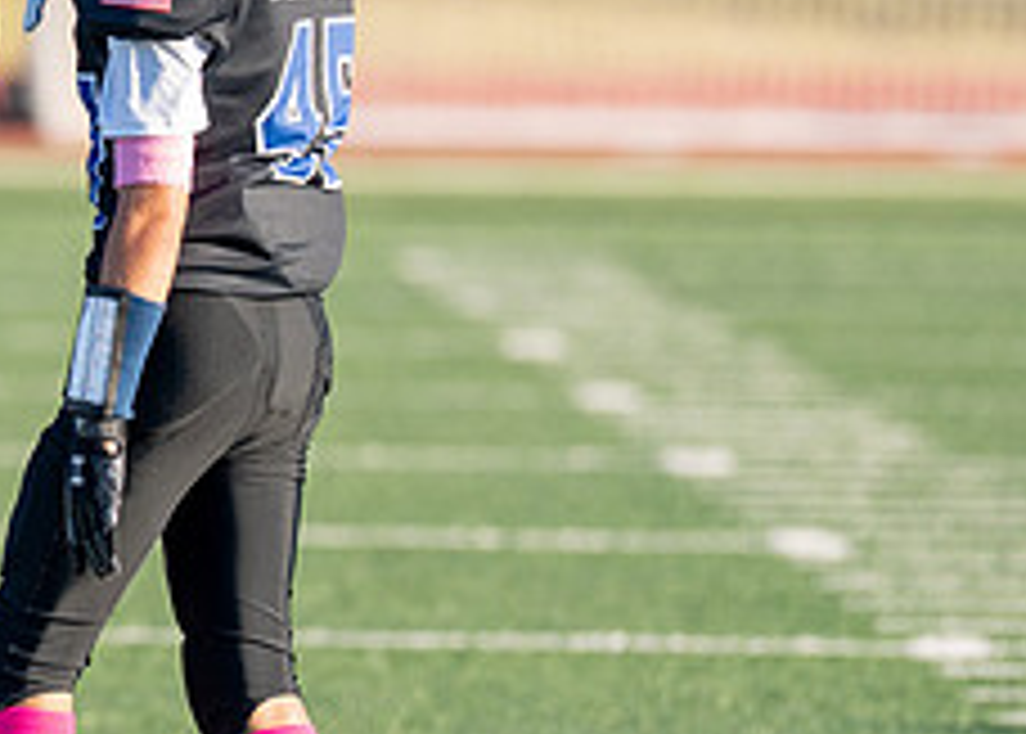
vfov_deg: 2.0
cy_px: 267
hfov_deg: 2.8
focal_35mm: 720
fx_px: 20986
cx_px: -256
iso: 250
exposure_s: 1/1600
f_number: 2.8
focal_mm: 200
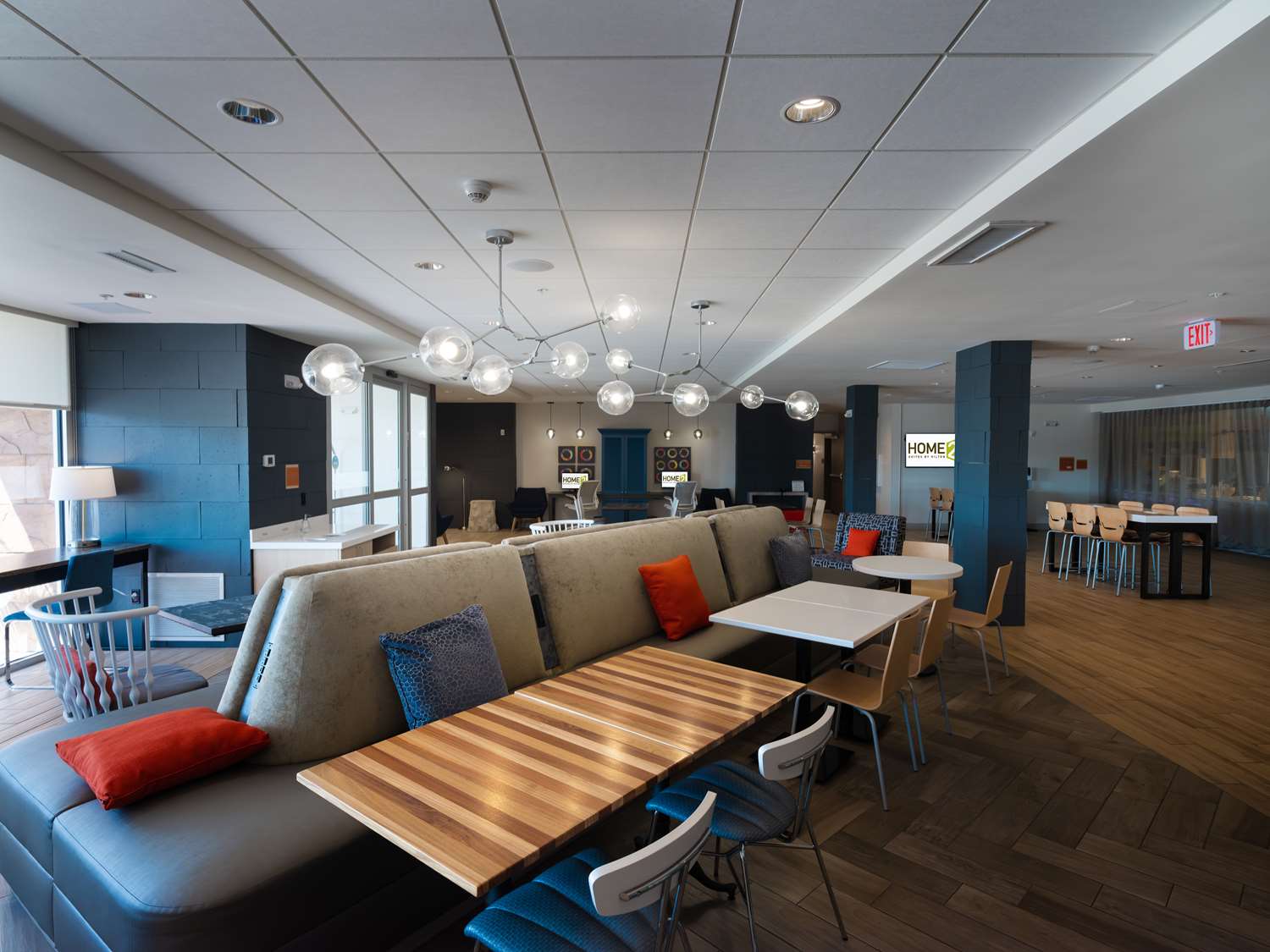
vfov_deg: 71.6
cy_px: 476
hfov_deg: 87.8
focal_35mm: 18
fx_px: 660
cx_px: 635
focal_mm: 23
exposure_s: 1/80
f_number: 8
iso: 1600
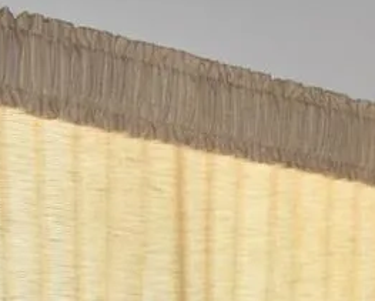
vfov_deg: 9.1
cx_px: 891
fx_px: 1711
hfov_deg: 10.7
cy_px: 710
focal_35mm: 154
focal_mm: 18
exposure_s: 1/125
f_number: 5.6
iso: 800
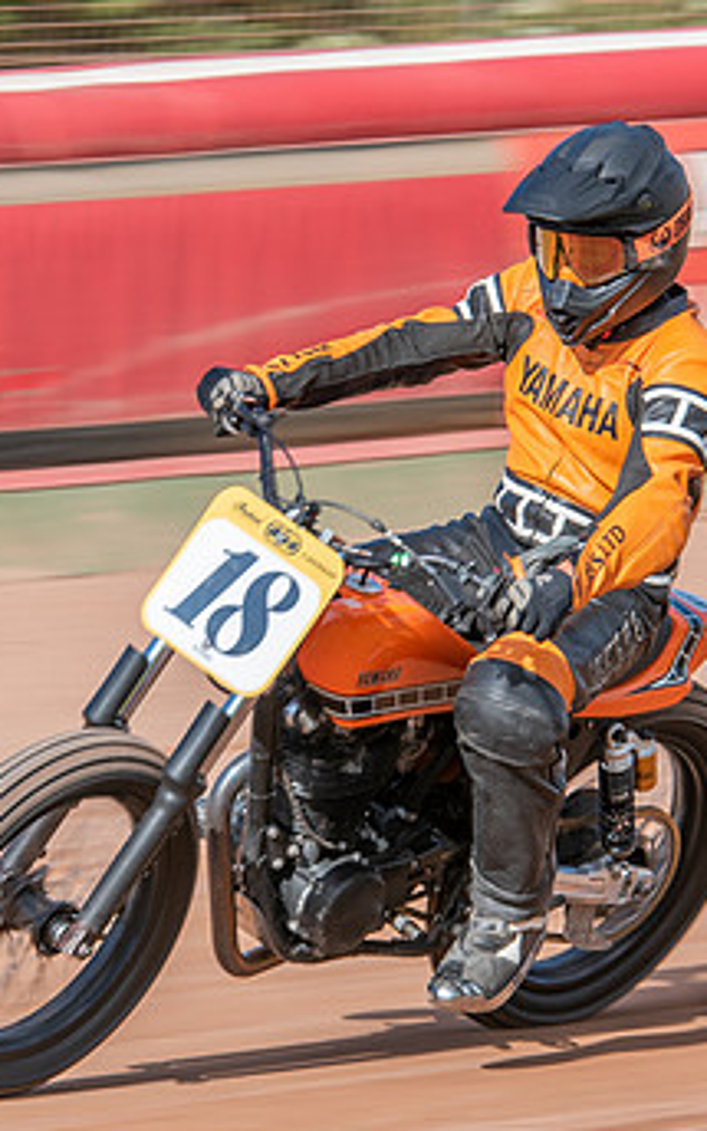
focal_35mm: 403
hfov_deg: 3.3
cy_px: 704
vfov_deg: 5.2
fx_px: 12424
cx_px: 199
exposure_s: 1/160
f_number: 8
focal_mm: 150
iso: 100
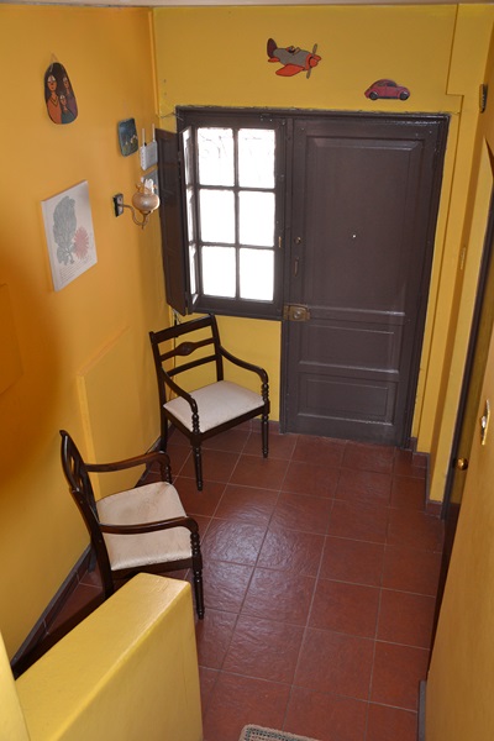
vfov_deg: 59.5
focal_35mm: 32
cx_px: 247
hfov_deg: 41.7
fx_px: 648
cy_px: 370
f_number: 3.8
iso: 640
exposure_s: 1/60
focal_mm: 21
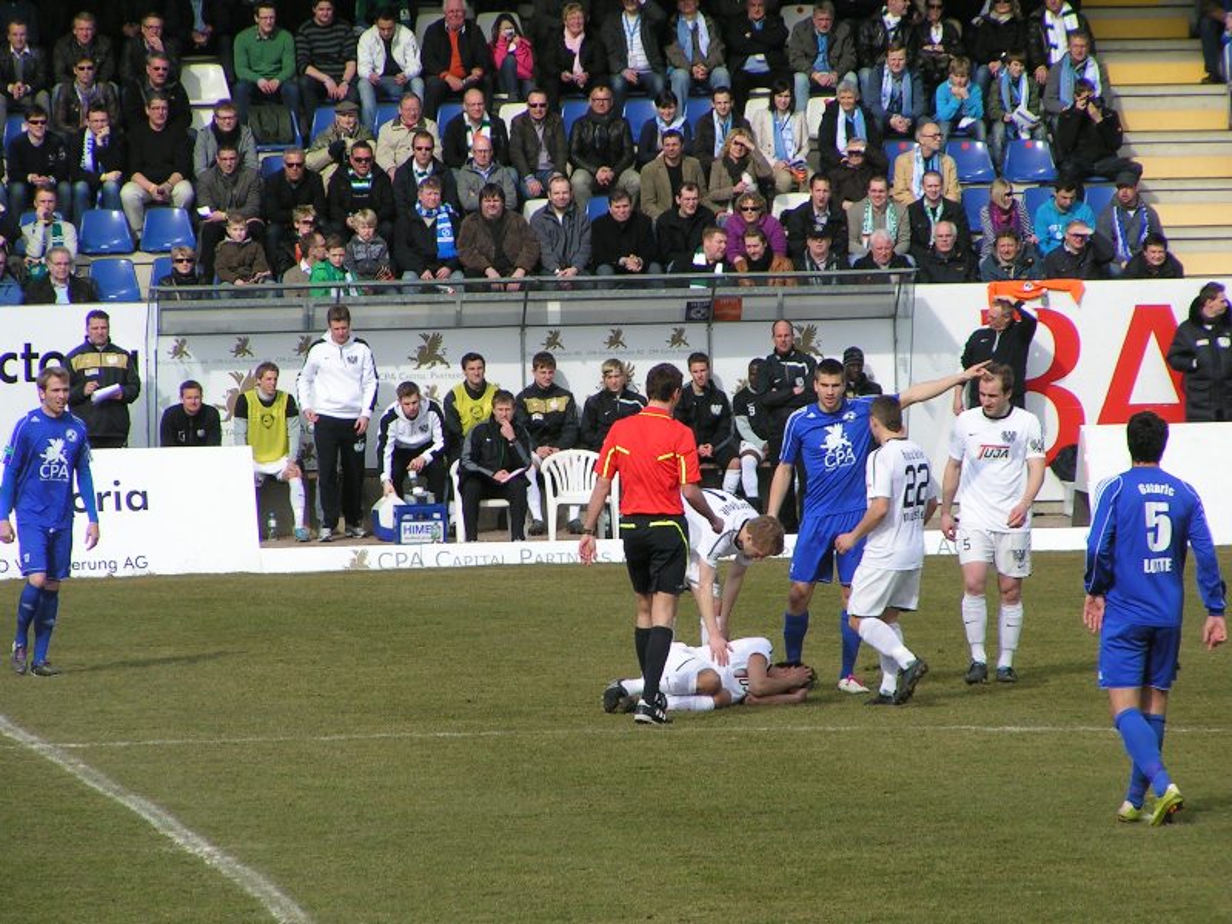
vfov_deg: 4.8
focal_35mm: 311
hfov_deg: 6.4
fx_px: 11069
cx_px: 616
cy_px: 462
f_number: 5
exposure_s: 1/640
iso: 50
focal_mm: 47.6
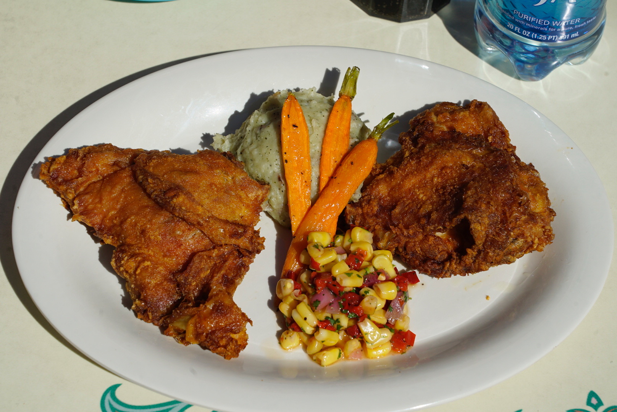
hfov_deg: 21.0
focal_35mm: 97
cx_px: 308
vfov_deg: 14.1
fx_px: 1664
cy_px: 206
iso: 100
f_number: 11
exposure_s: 1/400
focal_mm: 97
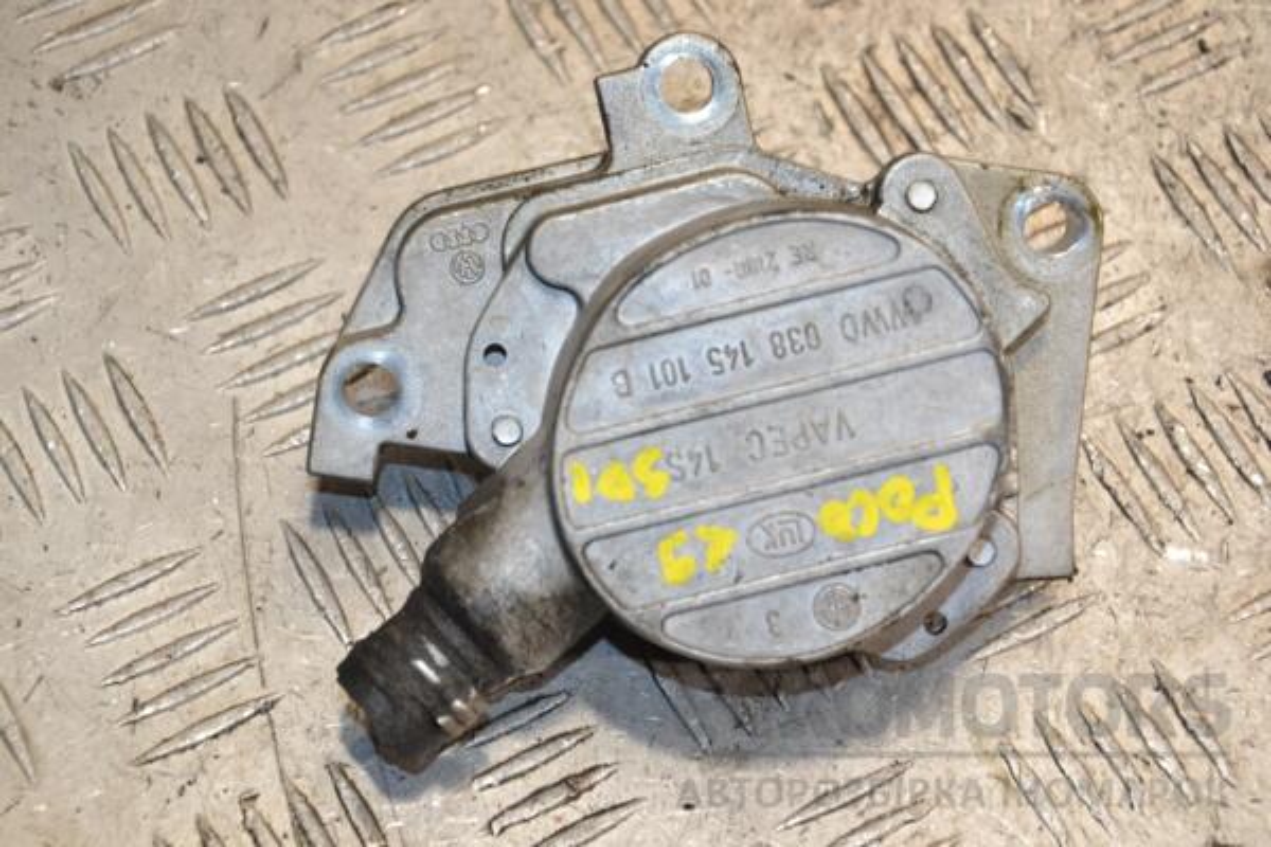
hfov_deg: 19.5
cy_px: 424
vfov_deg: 13.0
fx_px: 3707
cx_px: 636
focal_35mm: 105
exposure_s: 1/125
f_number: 5.3
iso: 800
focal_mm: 70
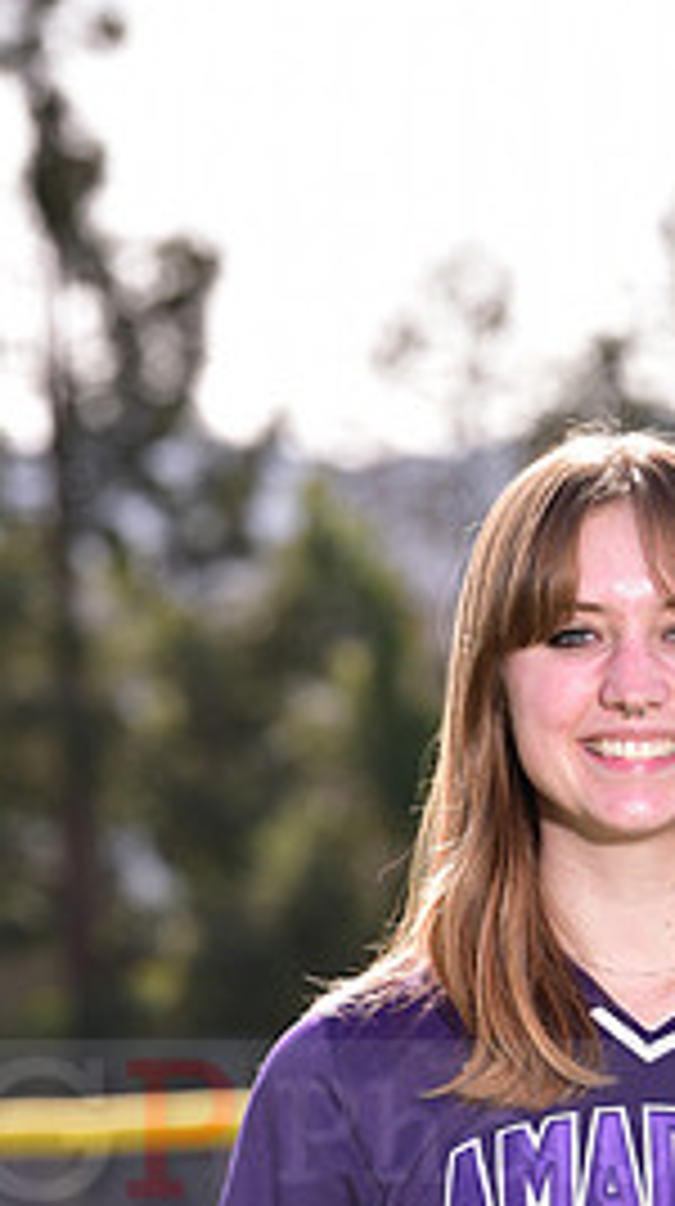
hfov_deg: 3.8
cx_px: 601
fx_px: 10157
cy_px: 1102
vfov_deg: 6.8
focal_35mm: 318
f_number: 5.6
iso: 100
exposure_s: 1/250
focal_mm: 140
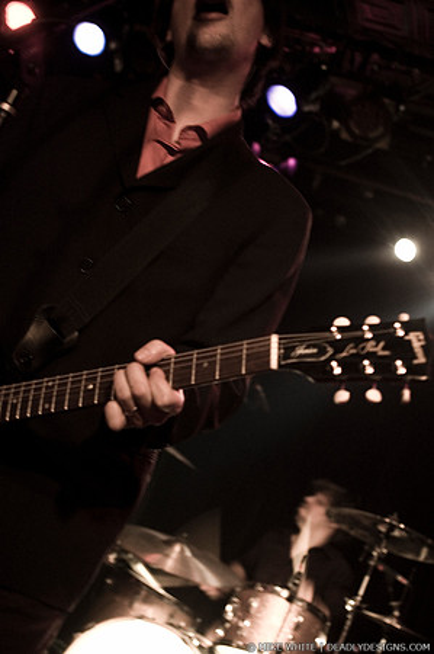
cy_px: 327
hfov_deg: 25.7
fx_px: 951
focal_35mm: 52
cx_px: 217
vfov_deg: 37.9
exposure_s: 1/25
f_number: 2.8
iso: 1600
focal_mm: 35
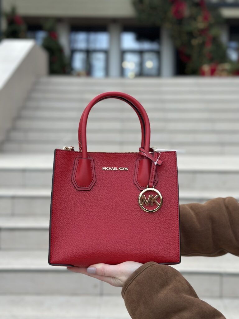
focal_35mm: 48
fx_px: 442
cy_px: 160
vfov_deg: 39.7
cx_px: 120
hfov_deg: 30.3
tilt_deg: -2.3
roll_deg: -0.6
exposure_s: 1/364
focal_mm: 6.86
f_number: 1.78
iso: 80
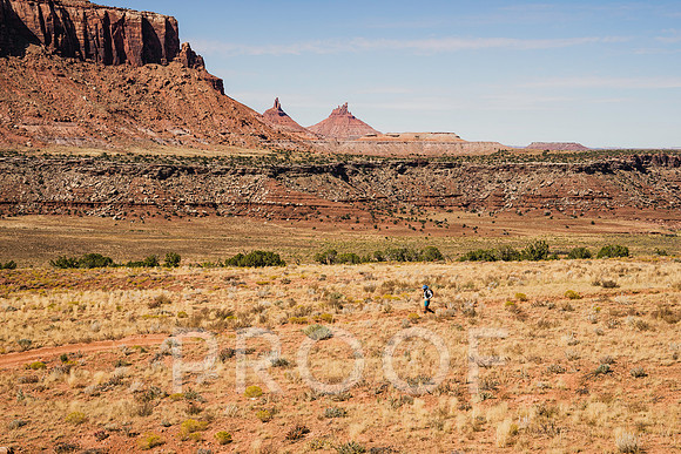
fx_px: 1373
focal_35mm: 73
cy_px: 227
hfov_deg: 27.9
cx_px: 347
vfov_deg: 18.8
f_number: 7.1
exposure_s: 1/640
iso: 160
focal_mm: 70
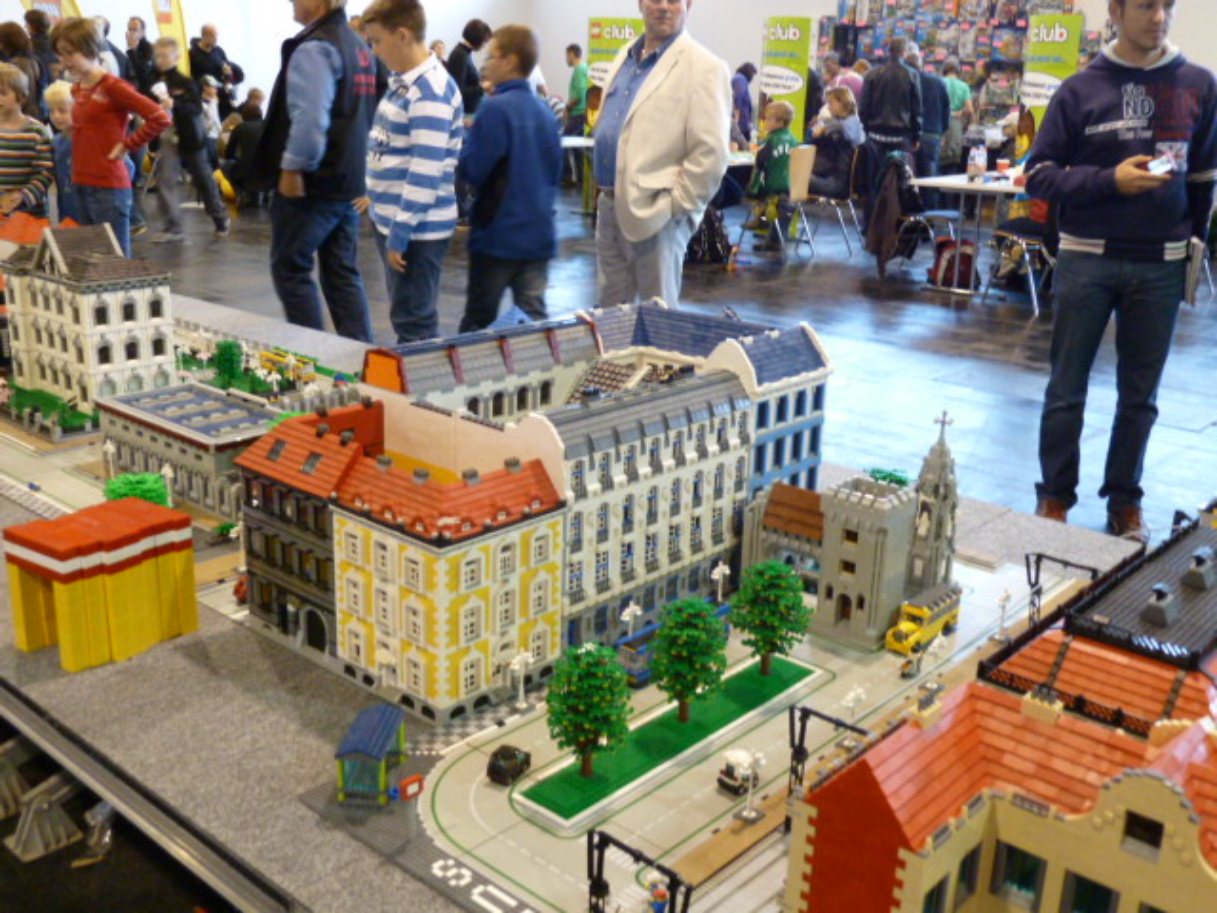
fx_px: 1231
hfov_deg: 52.6
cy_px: 456
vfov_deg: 40.7
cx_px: 608
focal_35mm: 35
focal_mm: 5.7
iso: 400
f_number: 3.5
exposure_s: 1/20
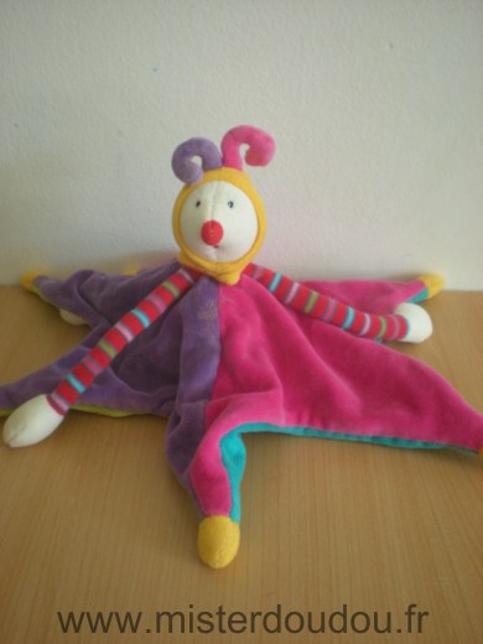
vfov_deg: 49.0
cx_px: 242
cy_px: 322
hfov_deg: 37.7
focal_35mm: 38
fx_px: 707
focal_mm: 6.3
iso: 200
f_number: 3.1
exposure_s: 1/32.6
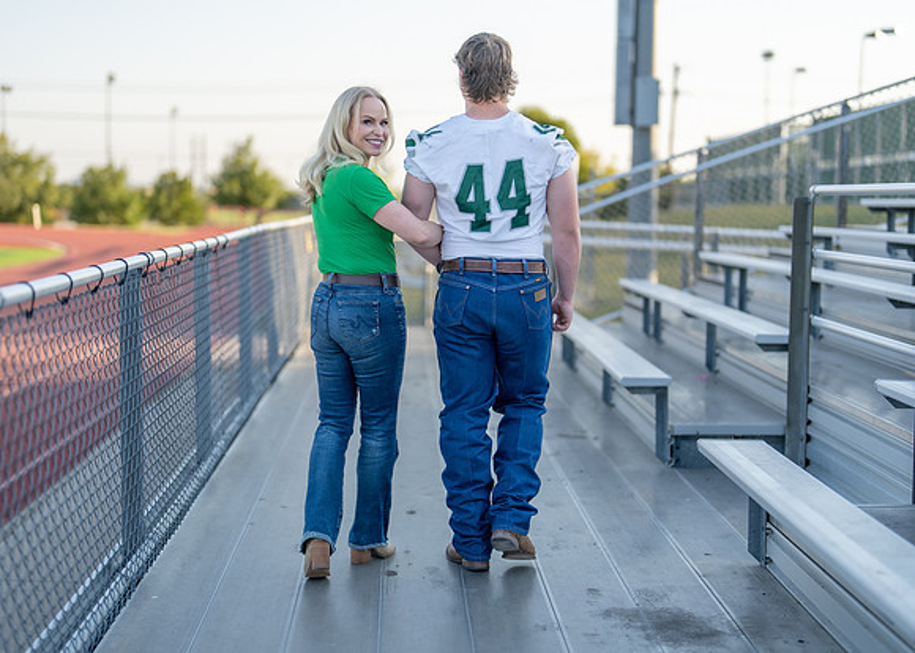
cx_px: 433
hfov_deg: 34.2
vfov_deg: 24.8
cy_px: 334
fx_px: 1486
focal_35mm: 57
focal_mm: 50
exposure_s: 1/2000
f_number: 1.2
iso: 100
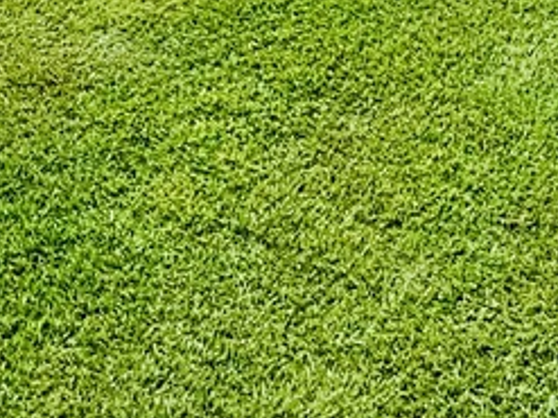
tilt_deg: +0.0
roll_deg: -1.8
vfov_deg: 12.7
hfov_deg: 22.6
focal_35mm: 85
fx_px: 1370
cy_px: -629
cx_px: 479
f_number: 2.2
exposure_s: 1/1217
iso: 40
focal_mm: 2.22
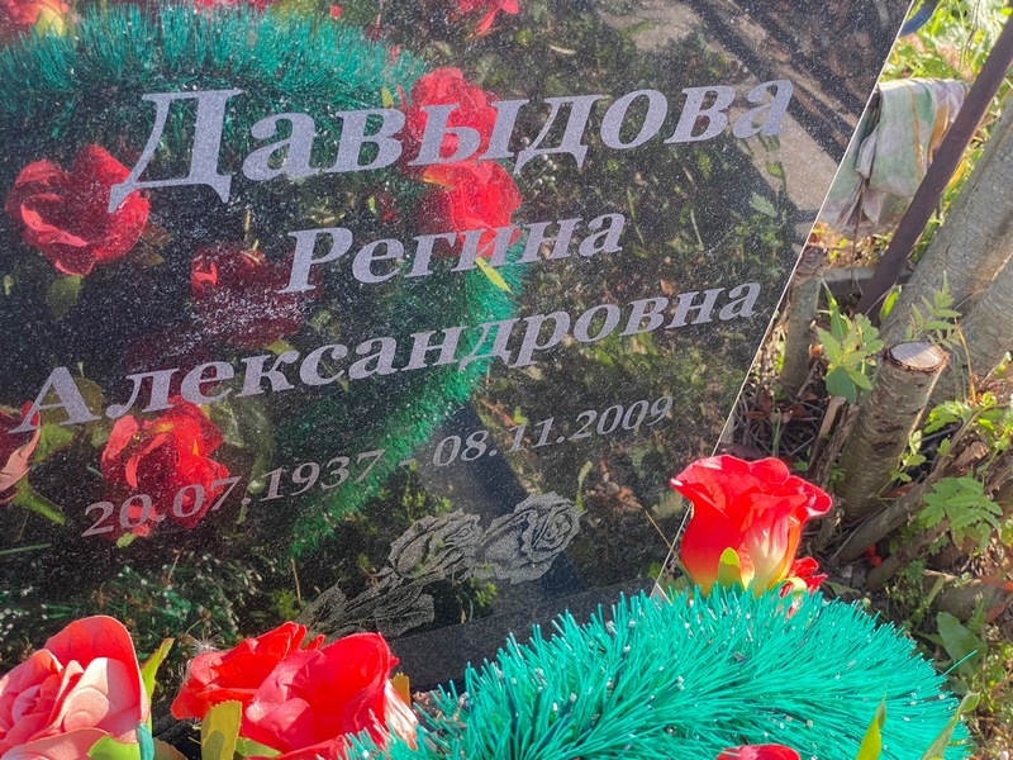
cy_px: 380
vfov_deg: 28.0
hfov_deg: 36.8
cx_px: 506
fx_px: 1522
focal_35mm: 52
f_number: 2
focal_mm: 6
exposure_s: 1/156
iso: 20
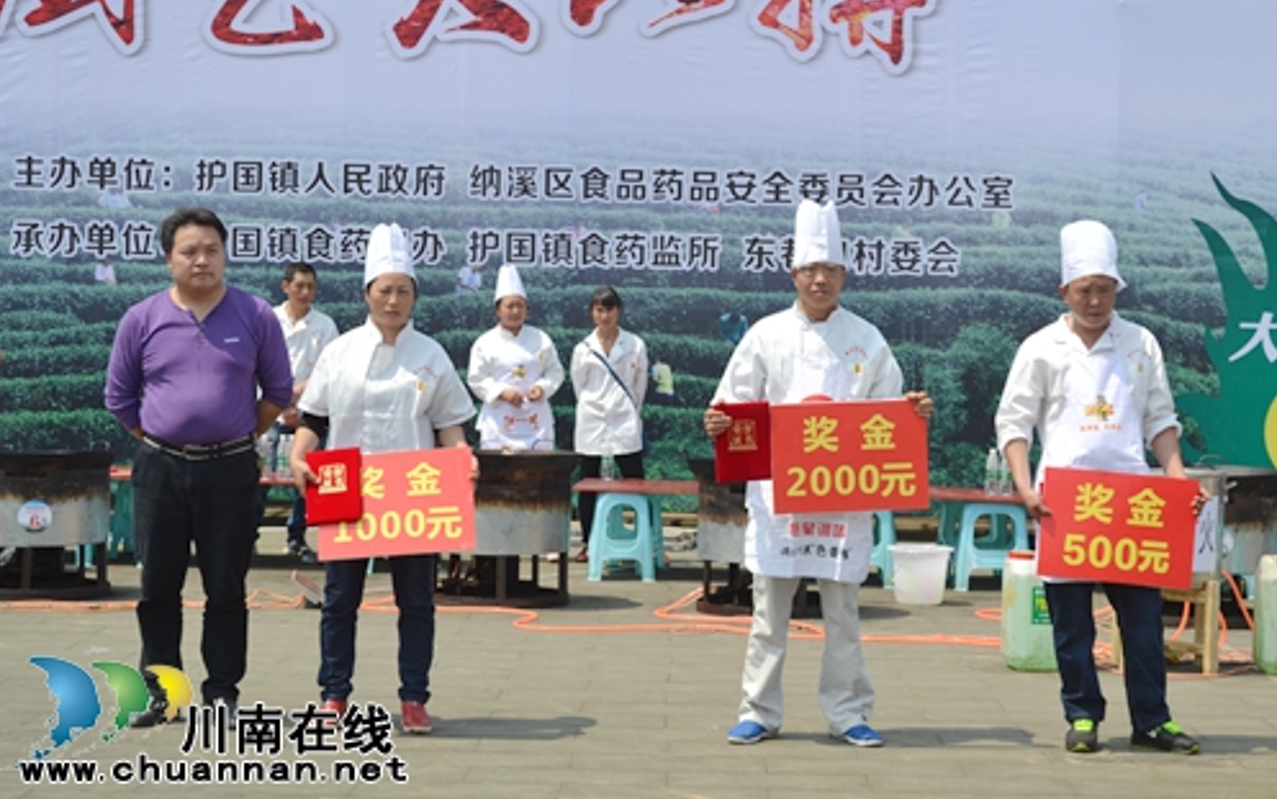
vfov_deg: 15.5
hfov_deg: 24.5
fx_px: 2942
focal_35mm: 85
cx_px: 640
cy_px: 379
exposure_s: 1/250
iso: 100
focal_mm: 55
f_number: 8
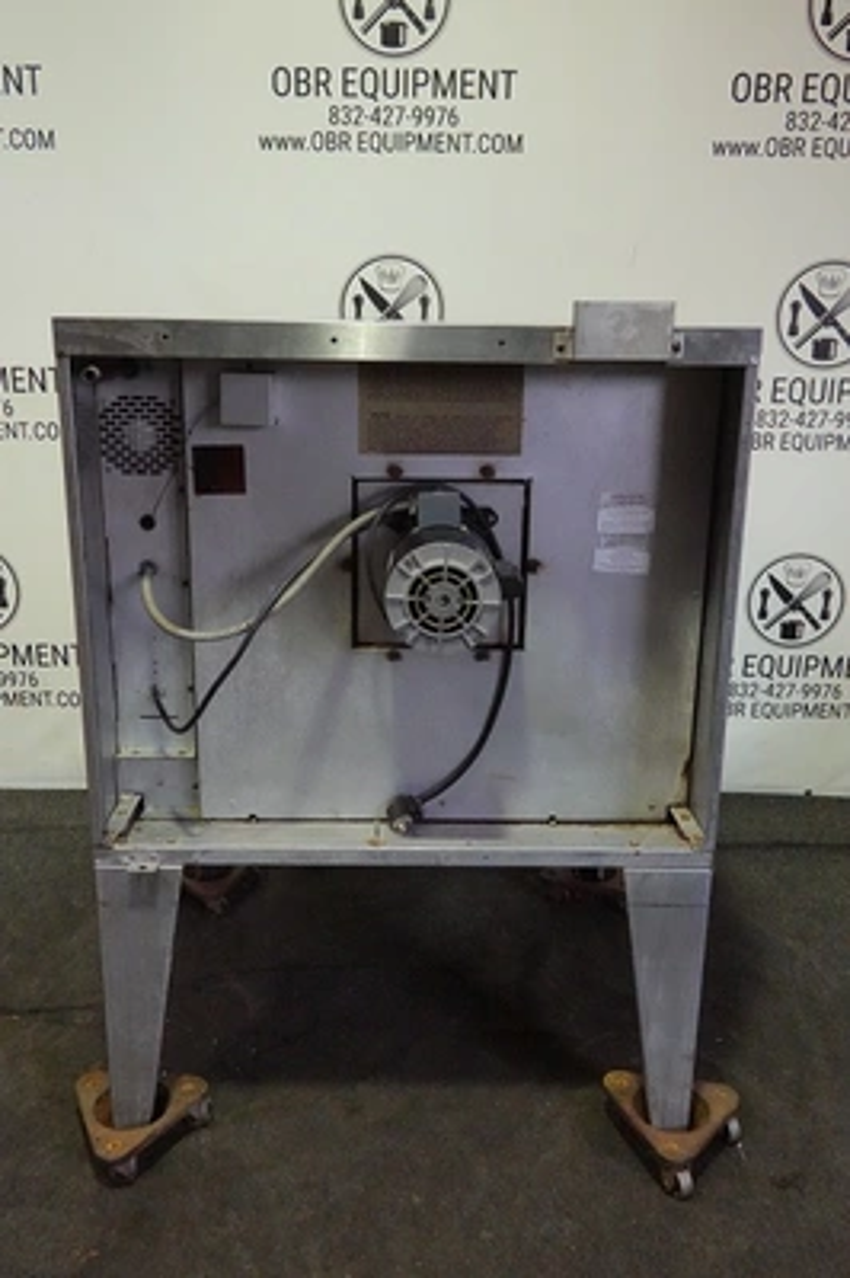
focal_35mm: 31
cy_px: 639
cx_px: 425
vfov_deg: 60.3
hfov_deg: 42.3
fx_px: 1100
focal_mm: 11.52
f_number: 5
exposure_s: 1/200
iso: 3200
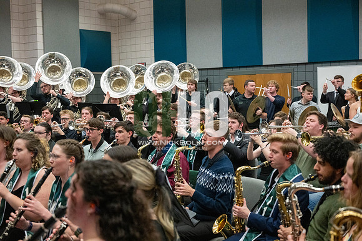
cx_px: 181
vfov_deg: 26.0
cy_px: 120
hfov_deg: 38.2
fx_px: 523
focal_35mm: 52
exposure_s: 1/500
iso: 10000
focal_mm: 52
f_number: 4
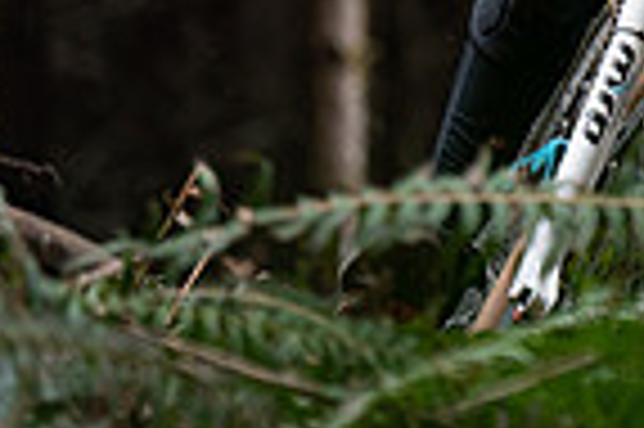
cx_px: 1368
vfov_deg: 2.1
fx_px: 11793
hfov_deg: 3.1
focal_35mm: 660
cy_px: -463
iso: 1000
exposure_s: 1/1000
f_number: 2.8
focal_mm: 140
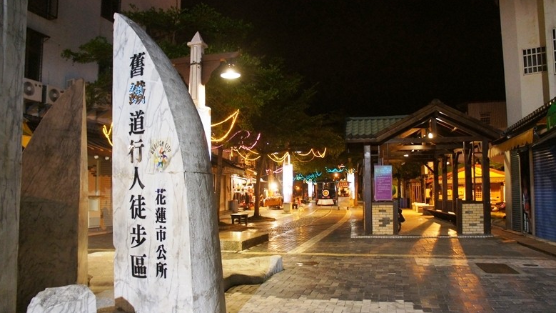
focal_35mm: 29
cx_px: 277
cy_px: 169
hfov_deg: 66.1
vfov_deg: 40.1
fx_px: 428
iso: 1600
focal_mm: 18
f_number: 3.5
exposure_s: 1/30
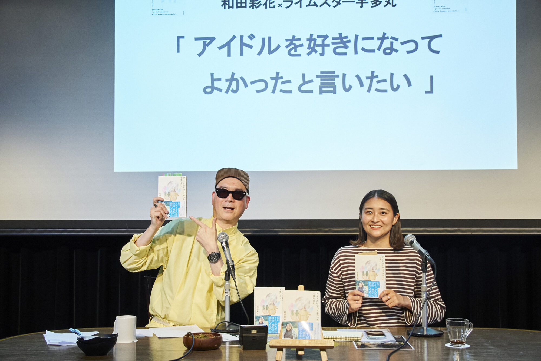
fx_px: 676
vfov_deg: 29.9
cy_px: 180
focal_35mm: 45
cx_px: 270
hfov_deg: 43.6
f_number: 7.1
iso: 6400
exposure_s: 1/200
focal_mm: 30
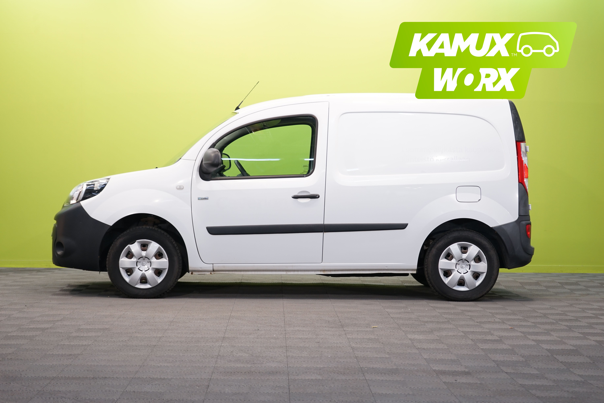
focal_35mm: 70
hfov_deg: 28.8
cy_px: 202
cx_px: 302
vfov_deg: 19.5
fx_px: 1174
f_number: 5.6
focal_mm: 70
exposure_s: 1/25
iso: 400
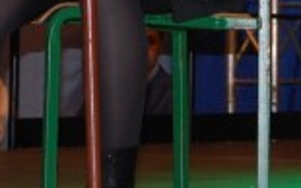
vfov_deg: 3.6
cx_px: 309
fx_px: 2918
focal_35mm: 356
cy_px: -260
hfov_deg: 5.9
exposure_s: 1/60
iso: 450
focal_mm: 45
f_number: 5.3
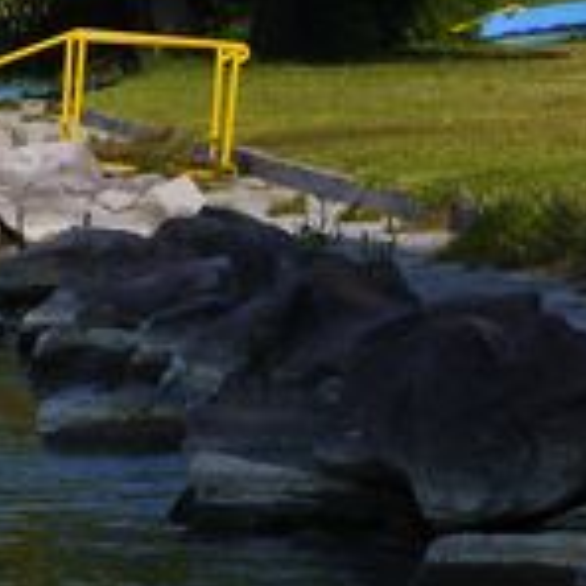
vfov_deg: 5.4
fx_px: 6148
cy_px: -71
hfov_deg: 5.4
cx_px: -447
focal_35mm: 321
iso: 160
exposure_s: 1/500
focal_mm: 42
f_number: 10
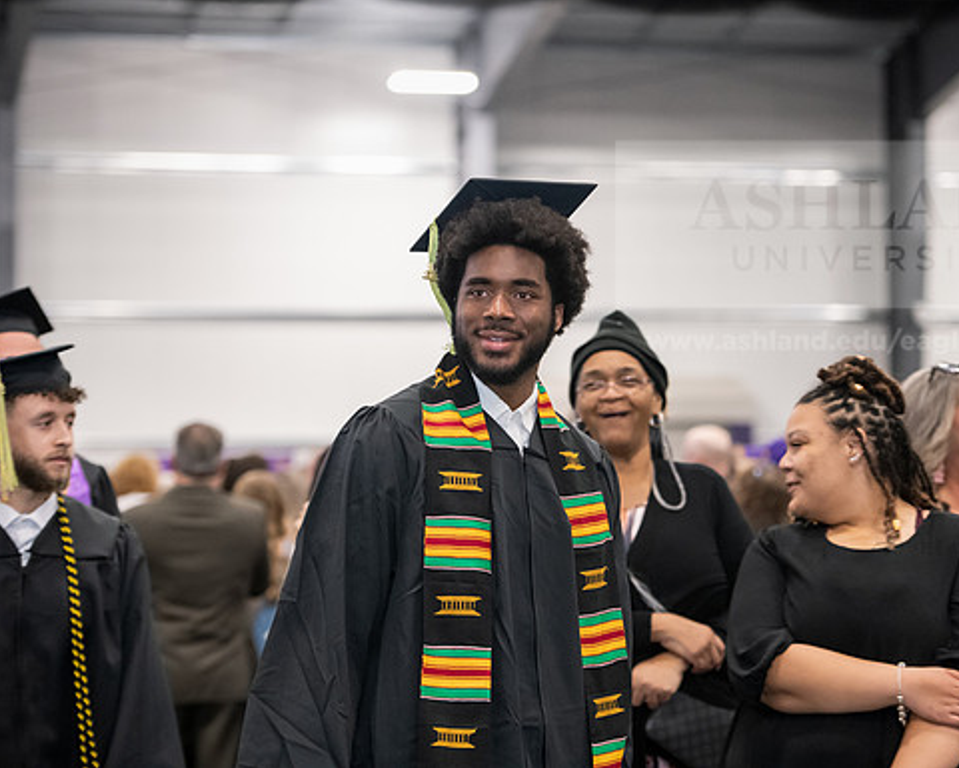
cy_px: 383
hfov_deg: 16.2
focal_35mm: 119
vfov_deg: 13.0
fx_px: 3378
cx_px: 555
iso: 3200
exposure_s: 1/200
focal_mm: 105
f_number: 3.2
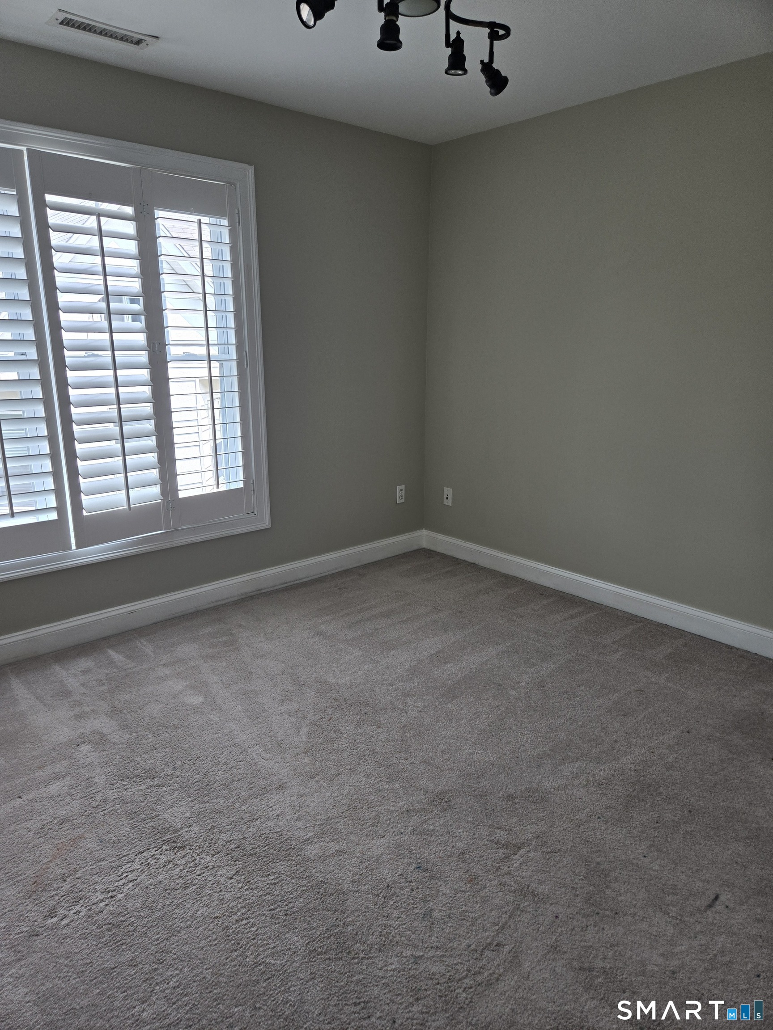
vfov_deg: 73.9
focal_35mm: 23
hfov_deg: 58.9
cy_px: 515
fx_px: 685
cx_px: 386
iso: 64
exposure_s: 1/180
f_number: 1.8
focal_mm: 5.4
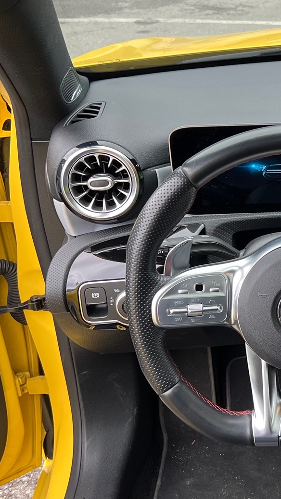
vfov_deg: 37.8
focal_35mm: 55
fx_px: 728
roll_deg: -1.7
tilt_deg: -31.7
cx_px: 363
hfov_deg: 20.1
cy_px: 259
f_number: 1.5
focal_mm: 5.7
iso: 40
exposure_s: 1/121
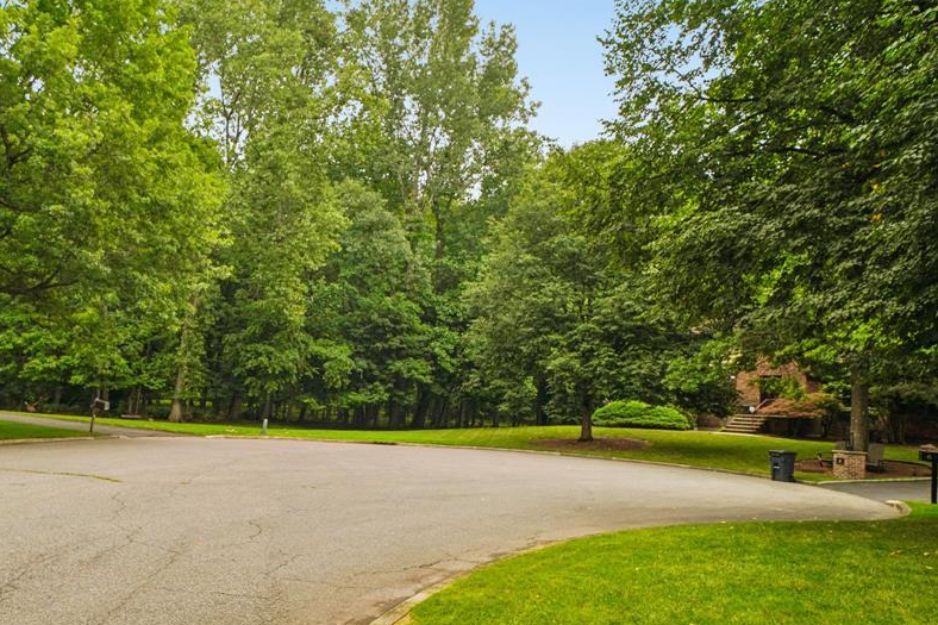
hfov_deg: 68.2
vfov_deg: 49.3
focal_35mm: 26
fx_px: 677
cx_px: 346
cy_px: 361
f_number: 8
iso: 400
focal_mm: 20
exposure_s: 1/320
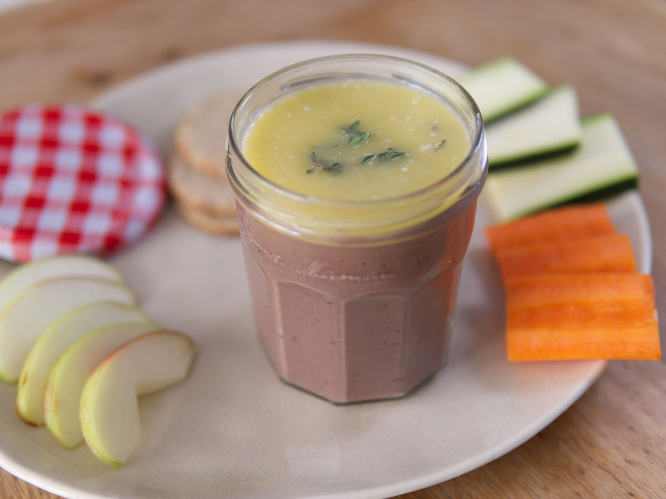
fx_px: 962
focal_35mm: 50
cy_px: 250
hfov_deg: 38.2
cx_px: 333
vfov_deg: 29.1
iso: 200
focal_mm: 25
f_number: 1.4
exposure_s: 1/400
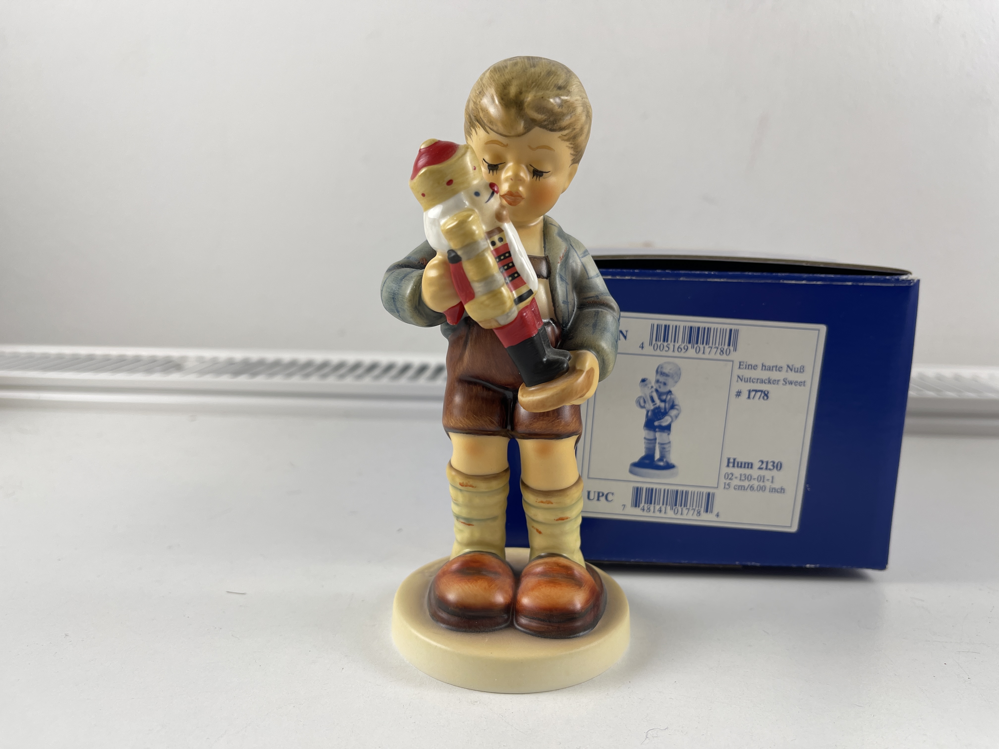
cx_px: 500
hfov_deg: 69.4
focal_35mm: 25
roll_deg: -0.6
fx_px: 721
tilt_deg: -11.8
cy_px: 374
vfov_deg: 54.9
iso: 32
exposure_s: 1/107
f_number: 1.6
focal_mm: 5.1
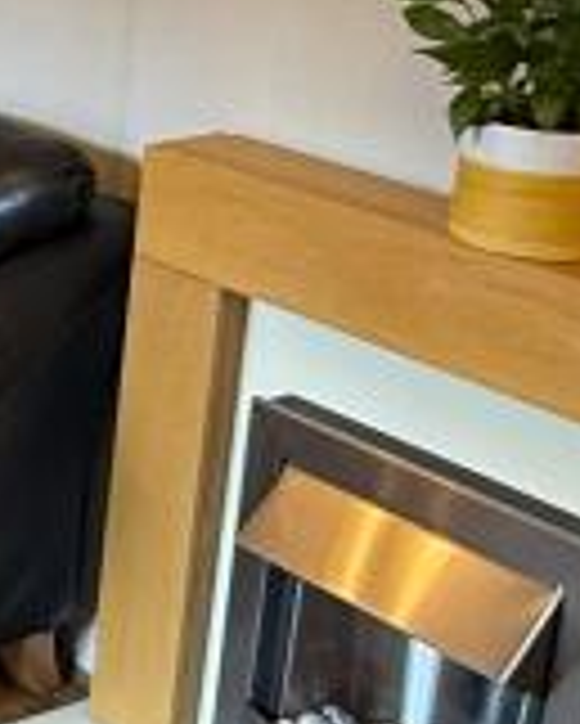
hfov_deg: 15.1
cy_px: 243
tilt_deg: -18.2
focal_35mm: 87
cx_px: -486
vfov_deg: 21.9
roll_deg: +0.9
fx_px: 1865
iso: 320
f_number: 2.2
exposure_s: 1/50
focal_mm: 2.22
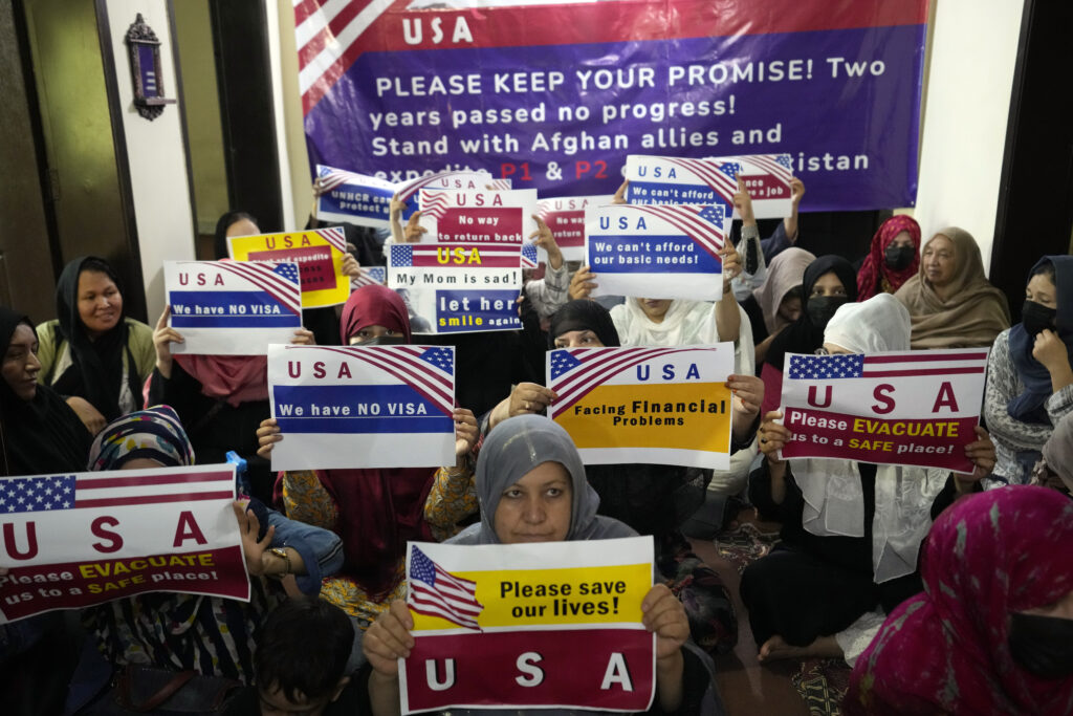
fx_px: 1043
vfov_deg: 37.9
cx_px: 536
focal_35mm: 35
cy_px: 358
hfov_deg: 54.4
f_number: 2.8
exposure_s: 1/200
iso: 6400
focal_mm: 35
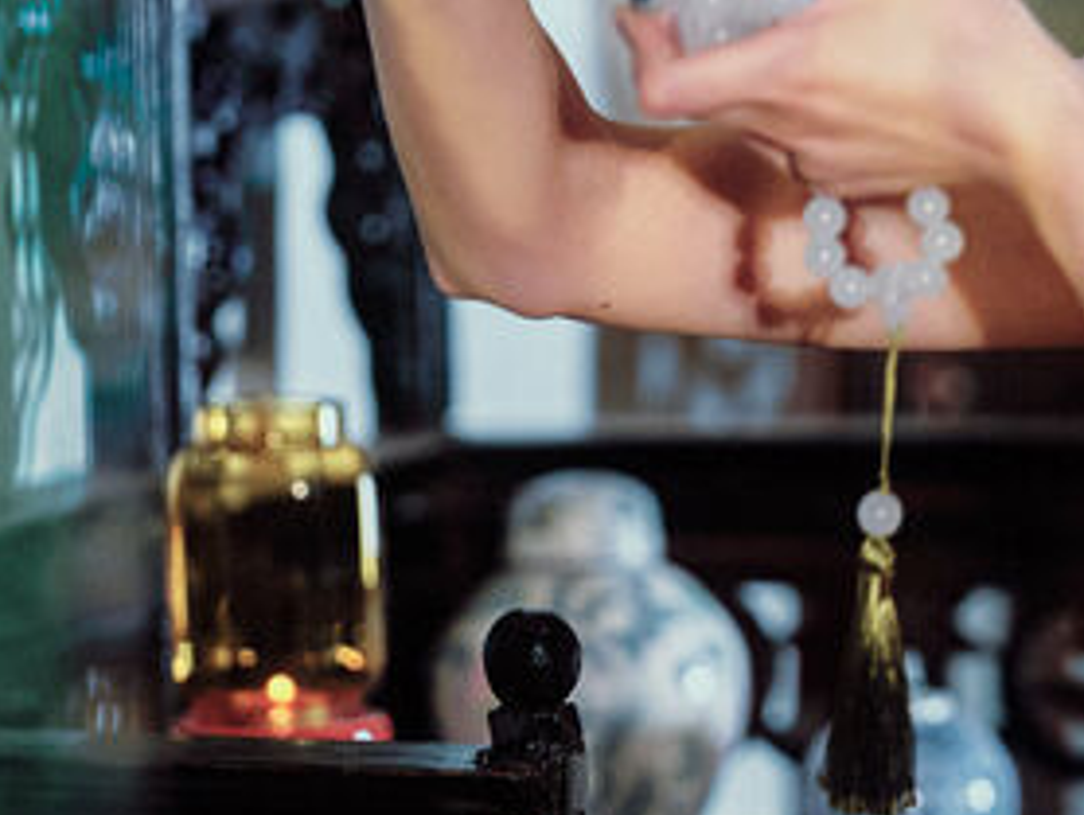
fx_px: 11753
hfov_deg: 5.3
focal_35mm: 375
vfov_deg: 4.0
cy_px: 285
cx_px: 897
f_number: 2
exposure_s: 1/200
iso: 640
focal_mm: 110
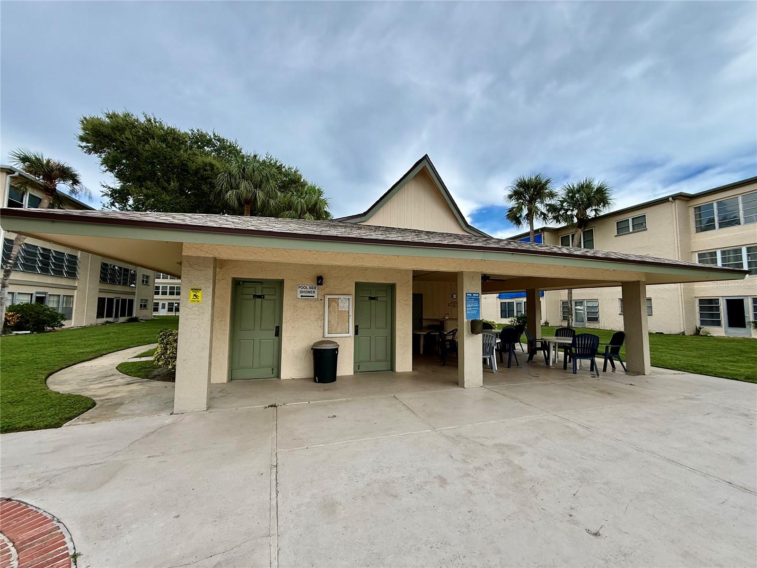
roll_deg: -0.4
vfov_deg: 85.7
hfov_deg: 102.1
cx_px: 378
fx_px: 306
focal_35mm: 14
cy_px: 284
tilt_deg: +5.3
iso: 64
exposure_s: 1/853
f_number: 2.2
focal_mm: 2.22
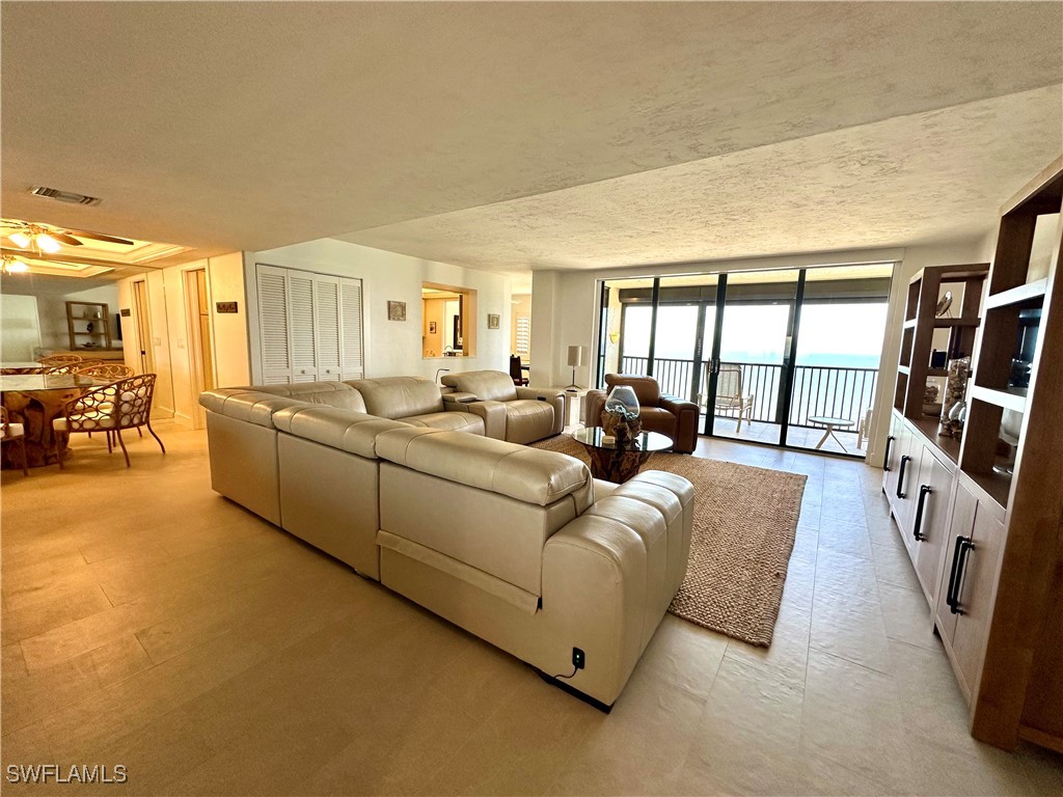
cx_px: 532
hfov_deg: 102.1
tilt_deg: -7.1
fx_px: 430
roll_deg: -2.3
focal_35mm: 14
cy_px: 398
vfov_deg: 85.7
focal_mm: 2.22
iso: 125
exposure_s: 1/100
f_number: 2.2
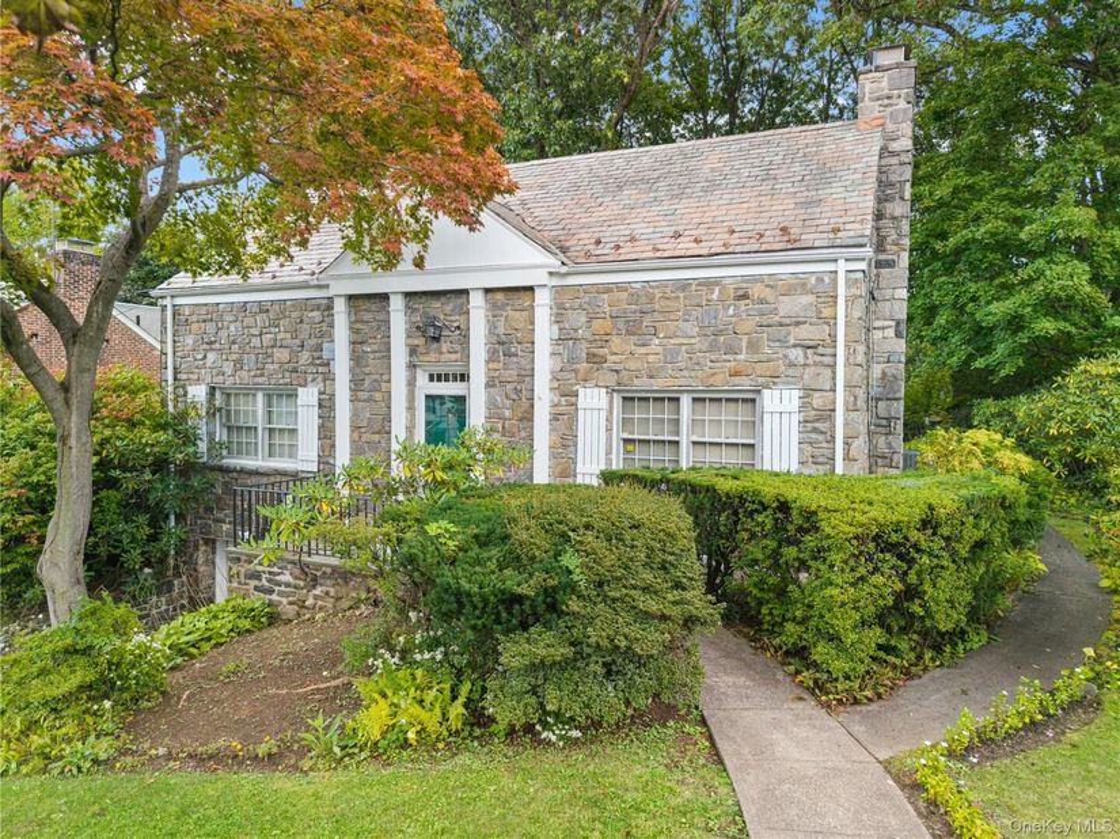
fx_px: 776
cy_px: 420
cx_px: 560
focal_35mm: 24
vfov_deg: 56.8
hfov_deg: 71.6
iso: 200
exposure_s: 1/160
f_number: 1.8
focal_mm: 8.67
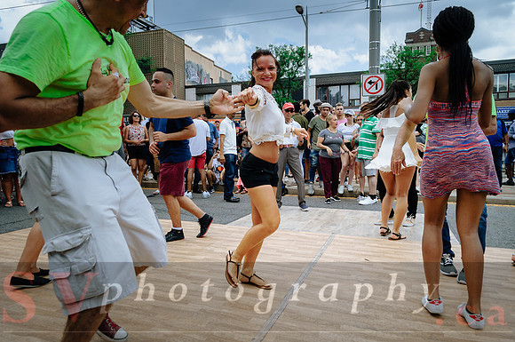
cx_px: 258
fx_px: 364
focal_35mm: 26
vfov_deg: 50.3
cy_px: 171
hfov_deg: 70.5
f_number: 4
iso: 100
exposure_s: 1/1250
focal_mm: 17
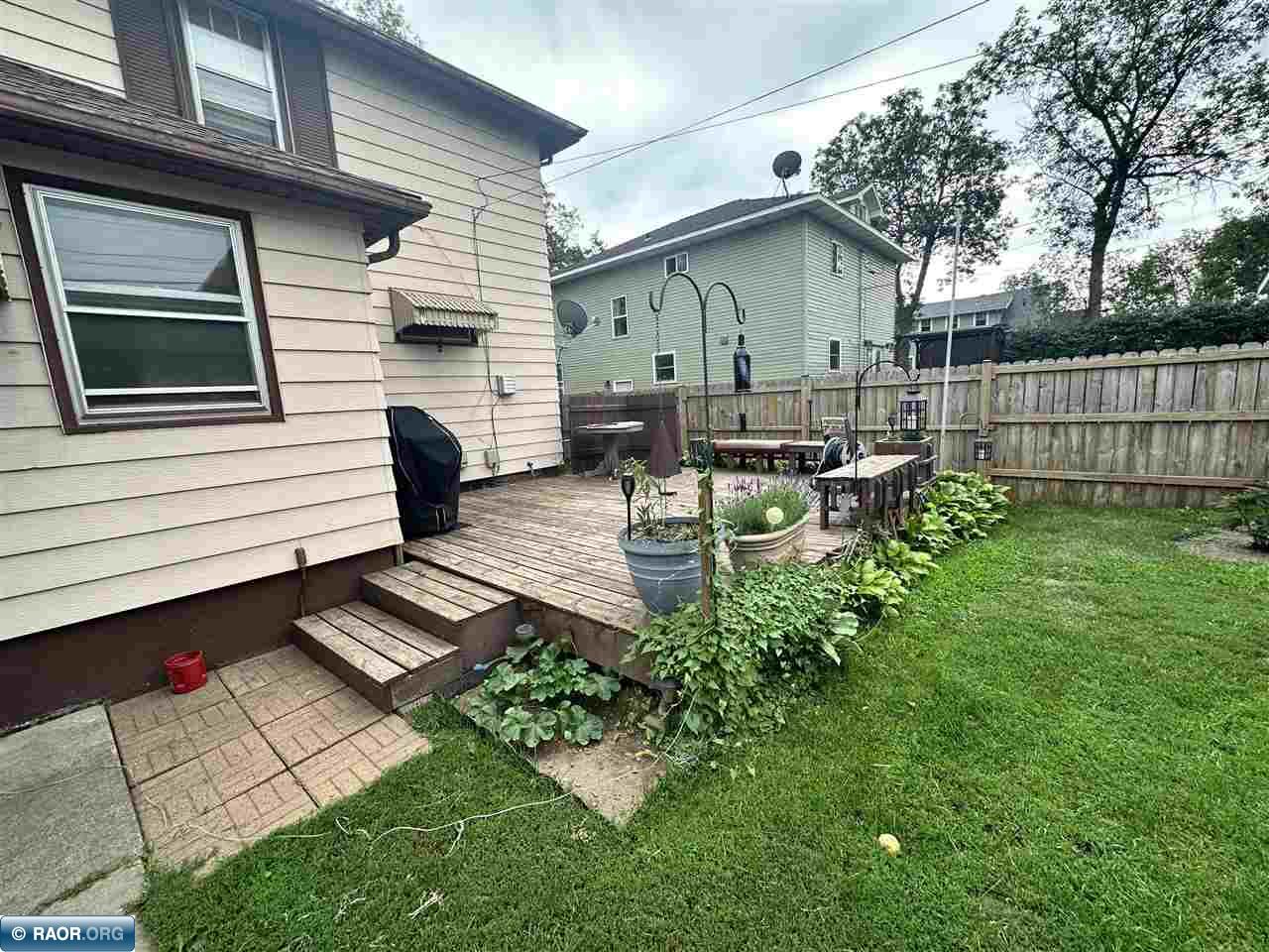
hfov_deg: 102.1
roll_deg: +3.0
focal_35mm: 14
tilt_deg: -8.1
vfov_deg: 85.7
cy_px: 476
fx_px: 513
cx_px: 634
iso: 40
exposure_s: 1/142
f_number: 2.2
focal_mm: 2.22
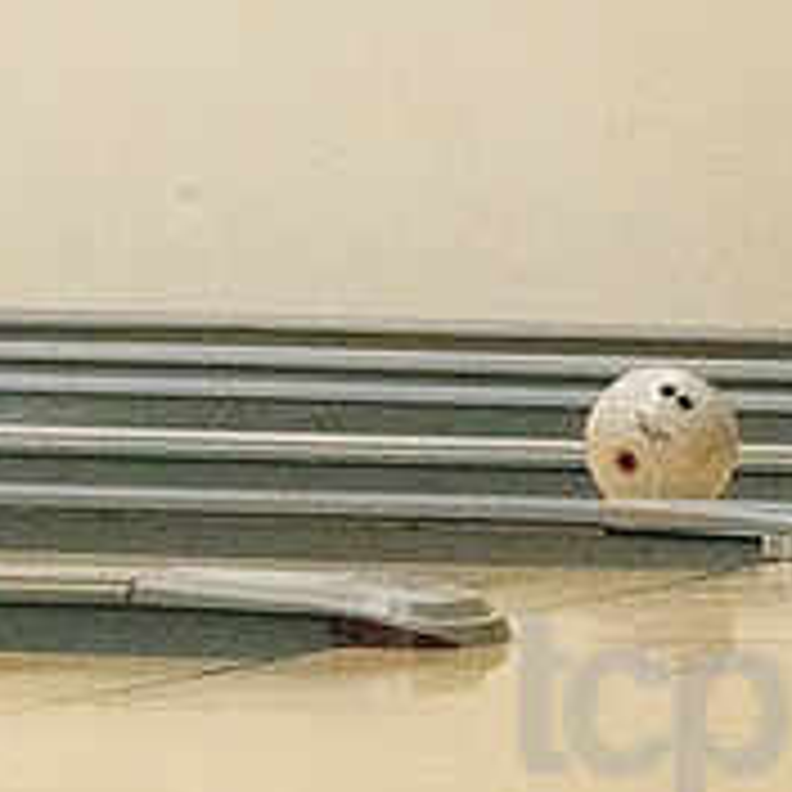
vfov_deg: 5.2
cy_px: 144
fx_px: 8697
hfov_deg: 5.2
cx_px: 1292
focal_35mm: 336
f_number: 4.5
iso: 10000
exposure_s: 1/1250
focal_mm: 80
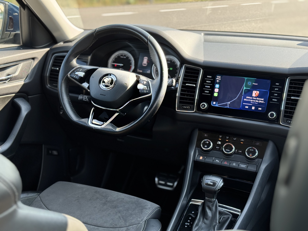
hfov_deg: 39.7
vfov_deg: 30.3
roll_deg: -0.4
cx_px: 154
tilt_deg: -18.1
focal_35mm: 48
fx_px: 427
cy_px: 116
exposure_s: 1/275
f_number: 1.78
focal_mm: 6.76
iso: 64
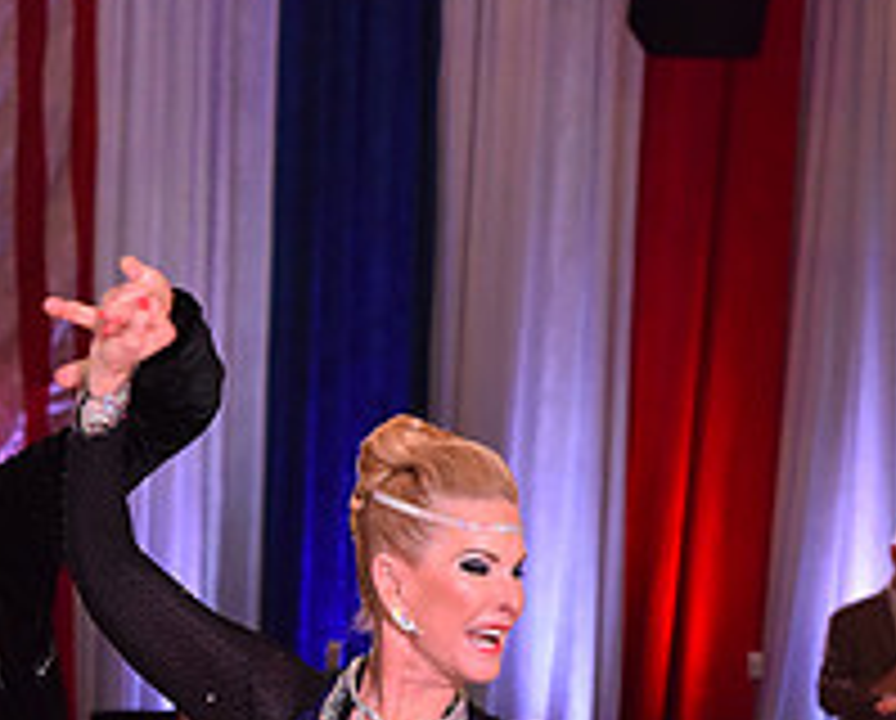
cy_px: 986
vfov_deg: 6.6
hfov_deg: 8.3
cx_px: 218
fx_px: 6164
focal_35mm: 232
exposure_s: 1/320
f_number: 7.1
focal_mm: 85
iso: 2500
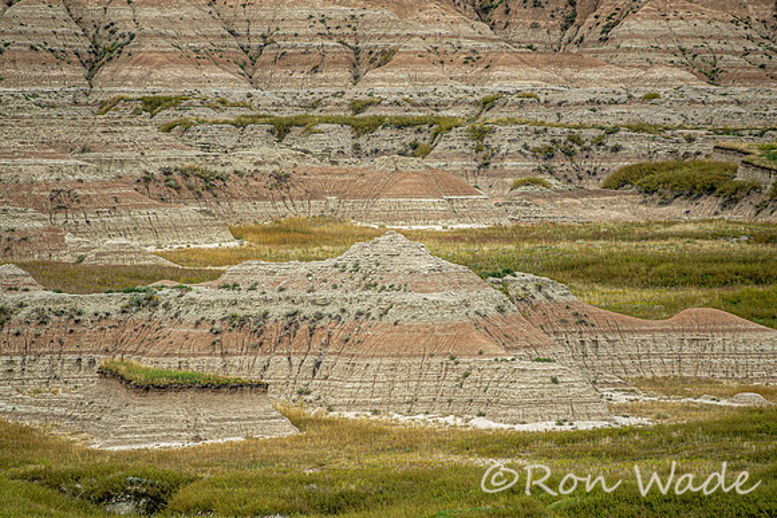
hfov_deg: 3.4
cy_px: 259
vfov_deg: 2.2
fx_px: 13282
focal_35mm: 615
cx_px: 388
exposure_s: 1/320
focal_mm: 220
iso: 250
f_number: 4
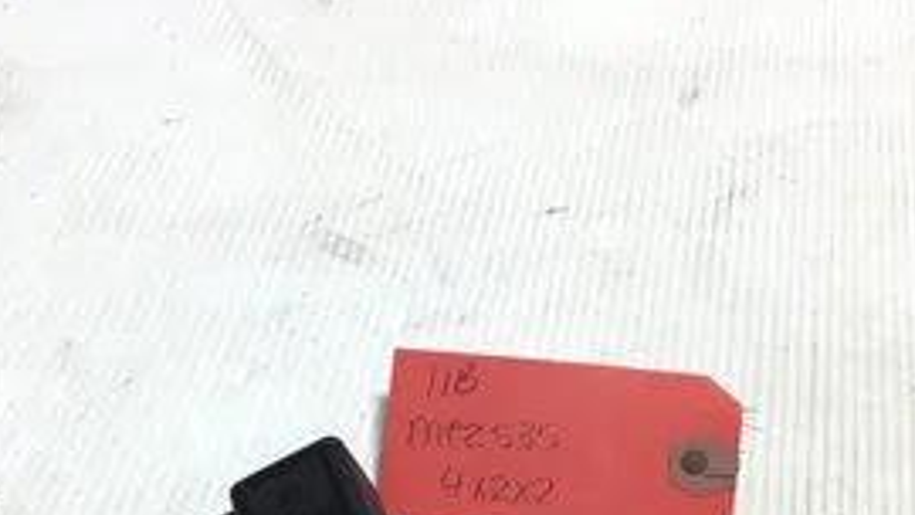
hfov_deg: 41.3
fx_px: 1213
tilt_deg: -55.6
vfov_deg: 23.1
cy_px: 498
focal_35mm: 50
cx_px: 437
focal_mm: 3.3
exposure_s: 1/124
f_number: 2.4
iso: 25
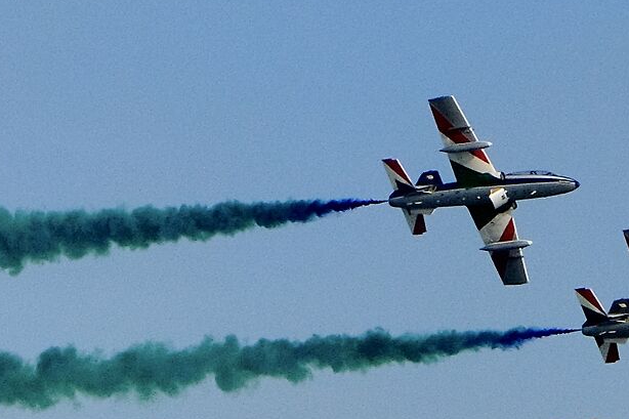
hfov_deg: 4.4
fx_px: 8192
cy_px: 528
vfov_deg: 2.9
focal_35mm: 469
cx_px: 254
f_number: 6.4
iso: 640
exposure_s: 1/5000
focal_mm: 80
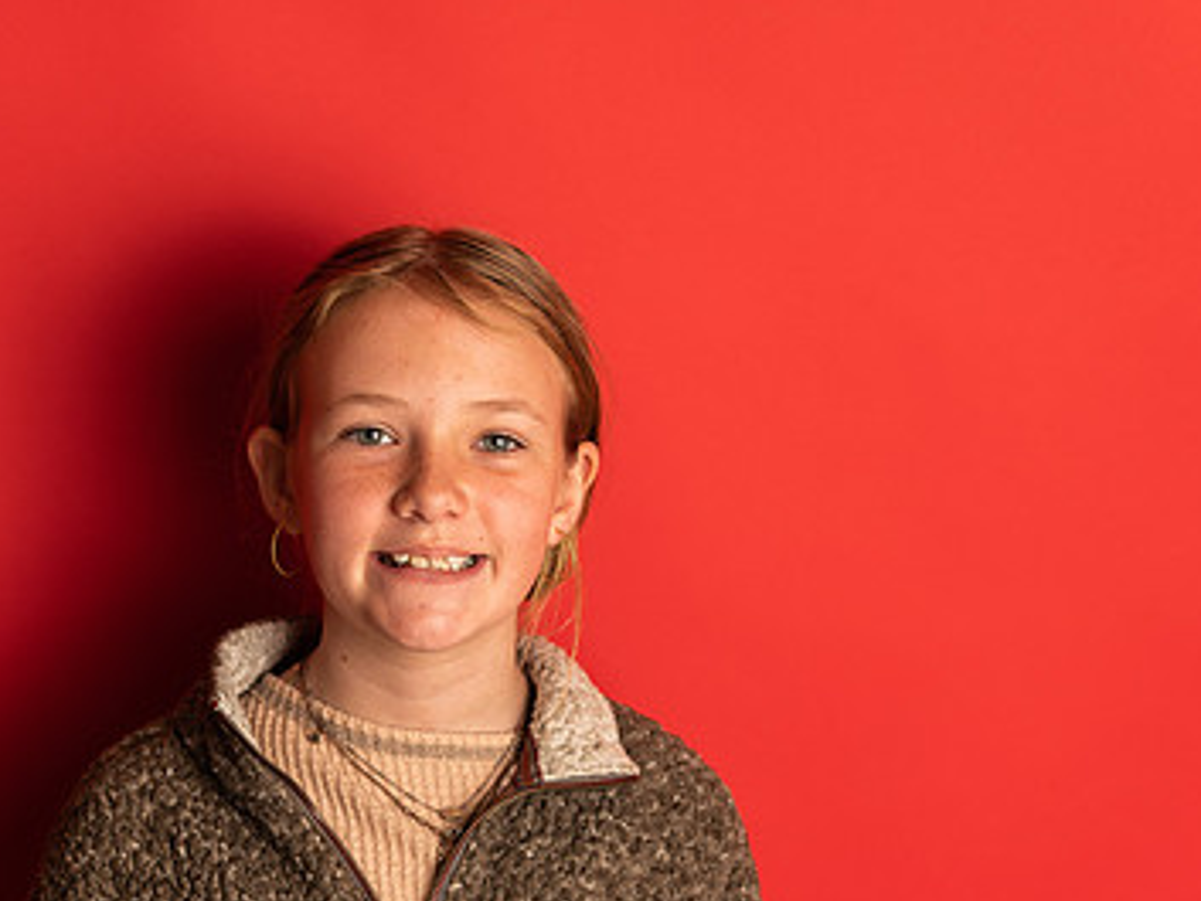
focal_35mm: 79
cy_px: 566
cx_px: 442
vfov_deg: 18.6
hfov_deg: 24.6
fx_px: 2742
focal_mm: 50
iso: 100
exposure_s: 1/160
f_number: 4
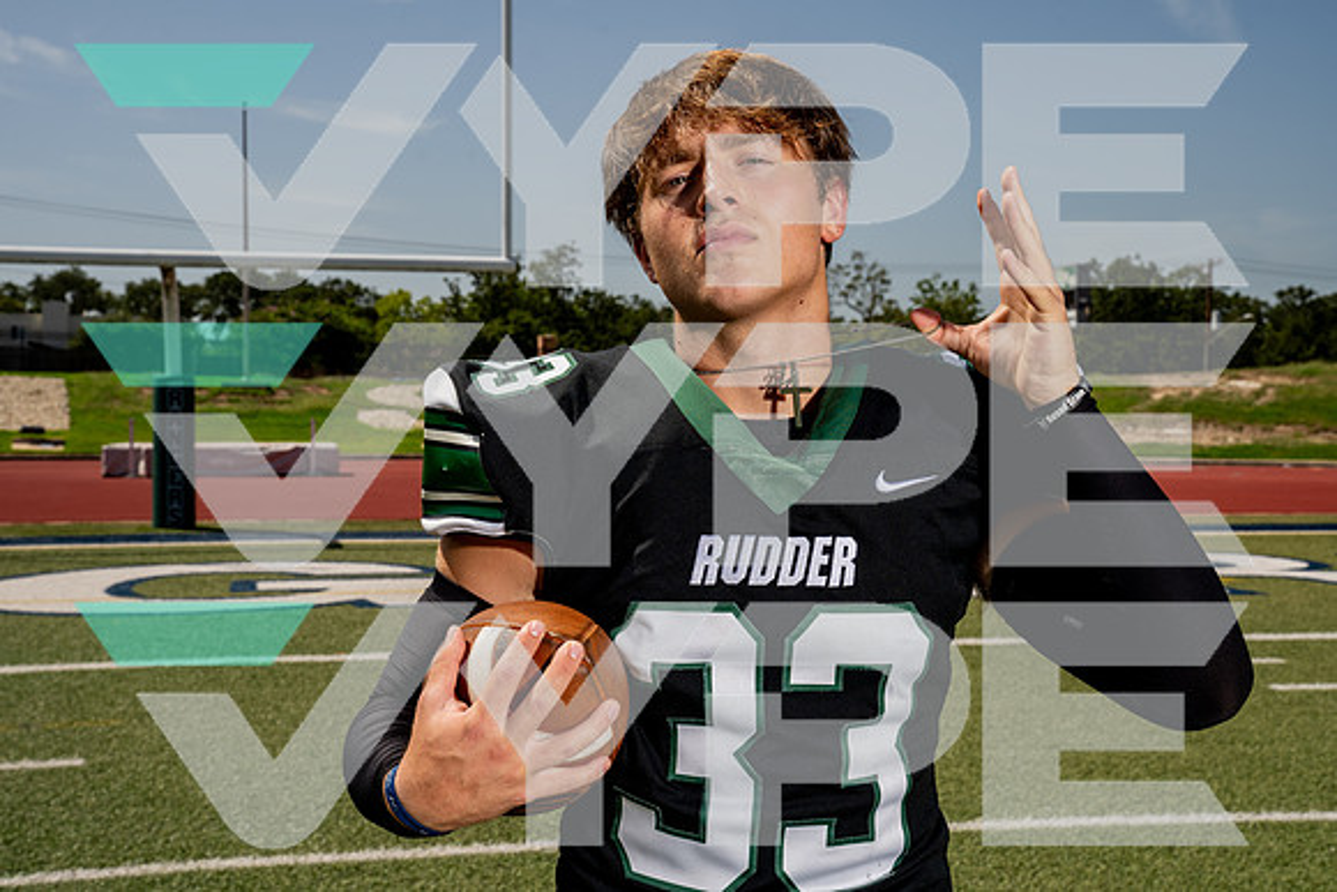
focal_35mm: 48
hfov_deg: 41.1
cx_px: 652
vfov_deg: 28.1
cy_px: 444
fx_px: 1781
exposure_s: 1/250
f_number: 11
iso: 100
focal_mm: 46
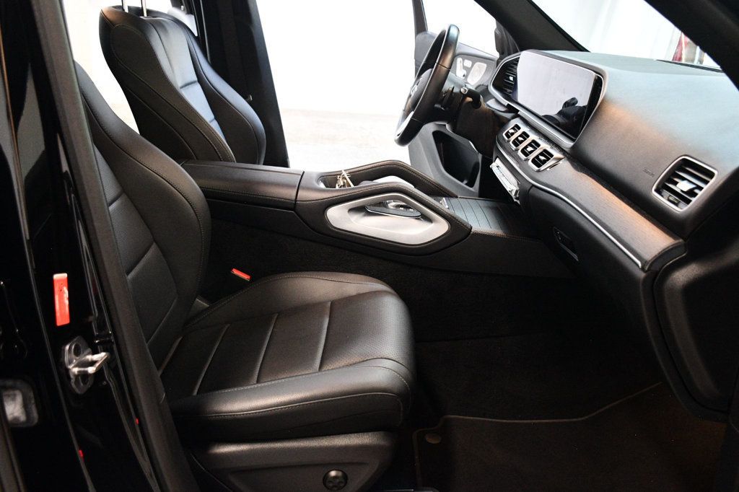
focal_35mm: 33
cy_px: 246
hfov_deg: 57.2
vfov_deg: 39.9
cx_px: 370
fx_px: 677
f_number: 3.5
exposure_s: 1/60
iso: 3600
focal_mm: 22
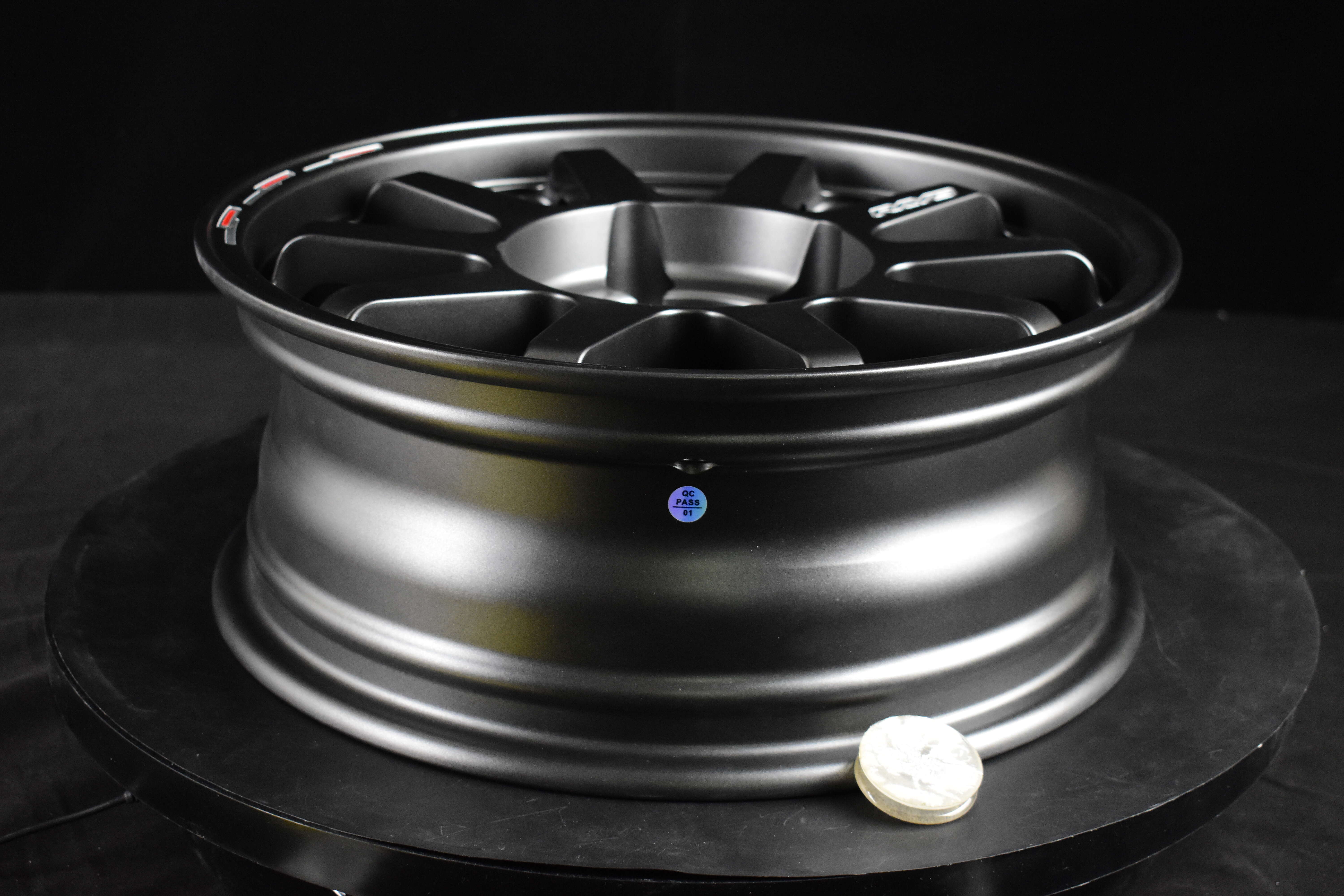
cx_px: 672
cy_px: 448
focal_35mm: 60
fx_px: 2240
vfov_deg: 22.6
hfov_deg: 33.4
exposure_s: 1/100
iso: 3200
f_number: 5
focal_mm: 40
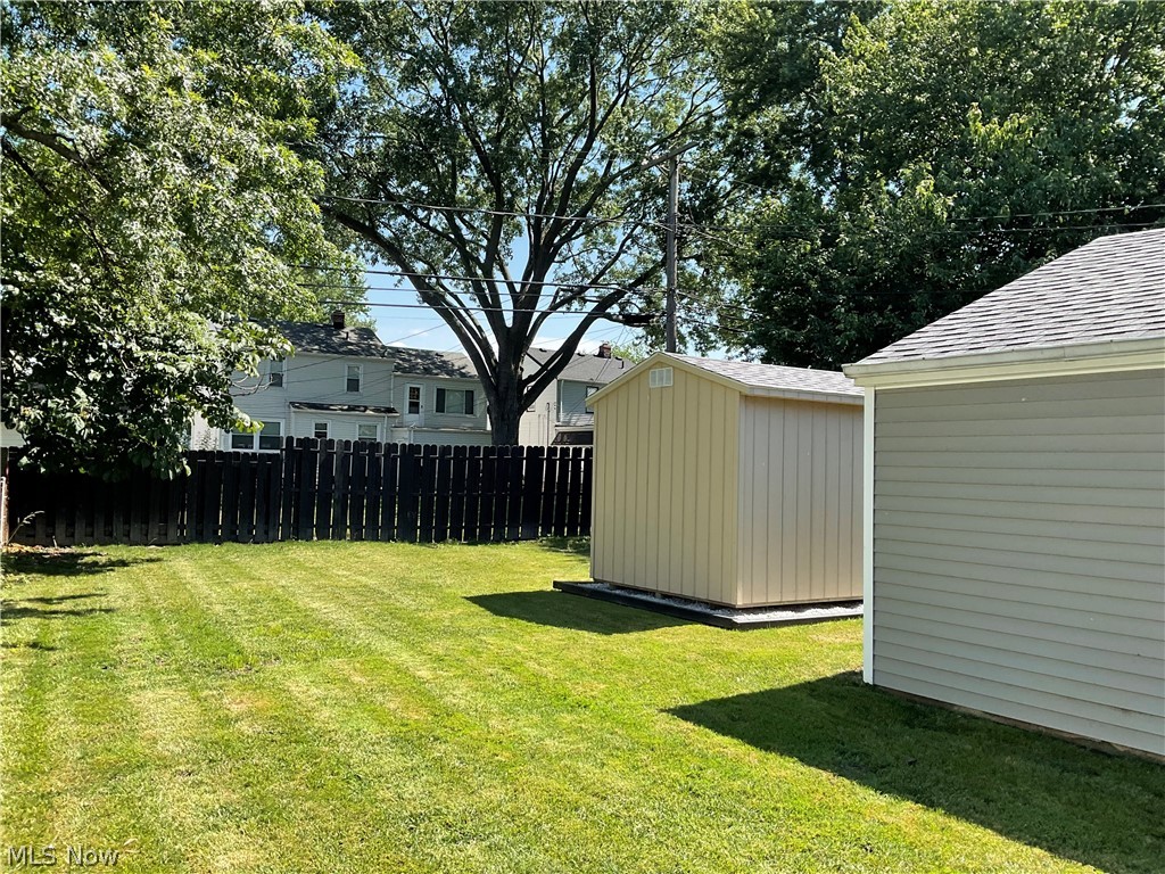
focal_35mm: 29
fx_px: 976
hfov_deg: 61.7
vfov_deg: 48.2
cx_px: 582
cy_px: 437
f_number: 1.8
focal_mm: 3
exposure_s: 1/739
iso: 16
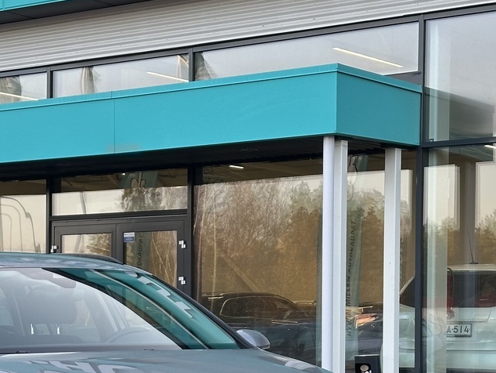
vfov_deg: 13.5
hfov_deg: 17.8
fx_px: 1562
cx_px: 80
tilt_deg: +0.5
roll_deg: +0.0
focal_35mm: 109
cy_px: 339
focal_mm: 6.86
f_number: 1.78
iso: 50
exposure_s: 1/246
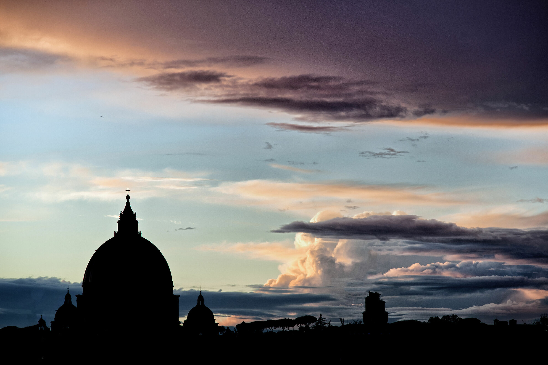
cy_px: 182
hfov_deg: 11.1
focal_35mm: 185
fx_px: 2814
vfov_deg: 7.4
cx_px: 274
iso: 200
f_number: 6.3
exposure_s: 1/160
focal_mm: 185
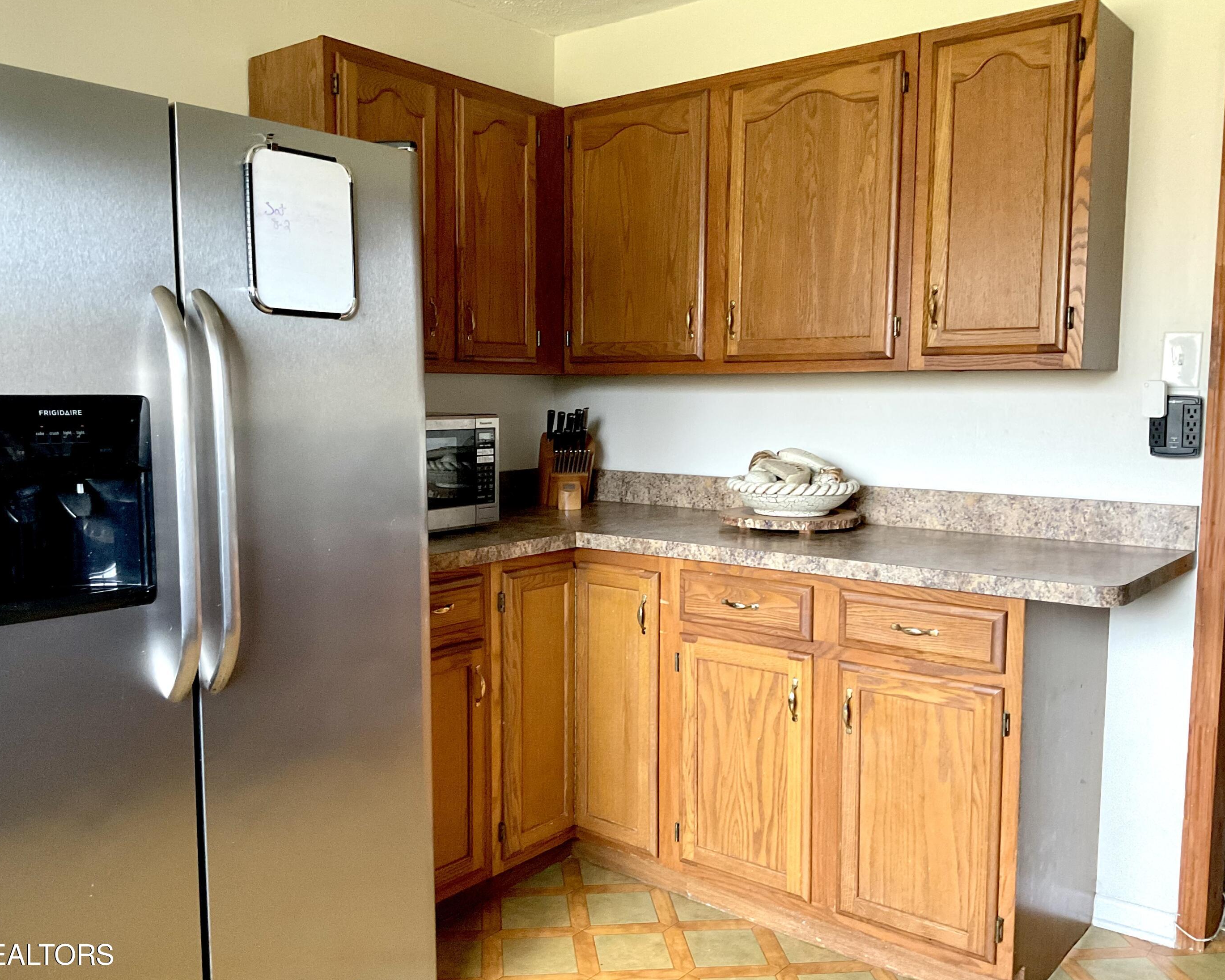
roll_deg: -0.4
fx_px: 1124
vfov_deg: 47.1
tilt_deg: -5.7
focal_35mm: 31
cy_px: 498
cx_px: 573
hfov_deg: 57.1
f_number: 1.8
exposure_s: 1/60
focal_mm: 3
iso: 200
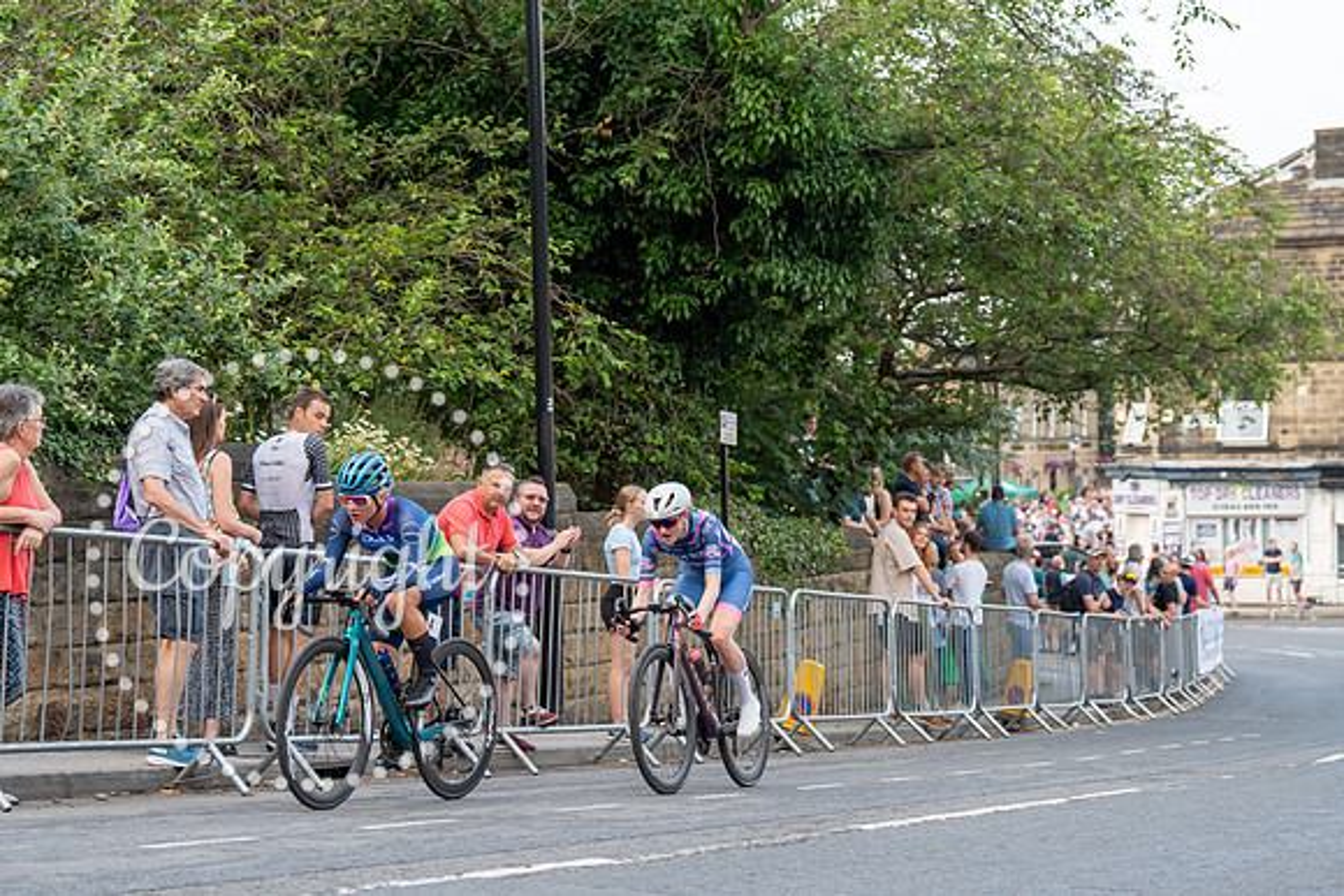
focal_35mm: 70
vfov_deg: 19.5
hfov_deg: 28.8
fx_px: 2614
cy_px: 448
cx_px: 672
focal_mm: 70
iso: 800
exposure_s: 1/800
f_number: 4
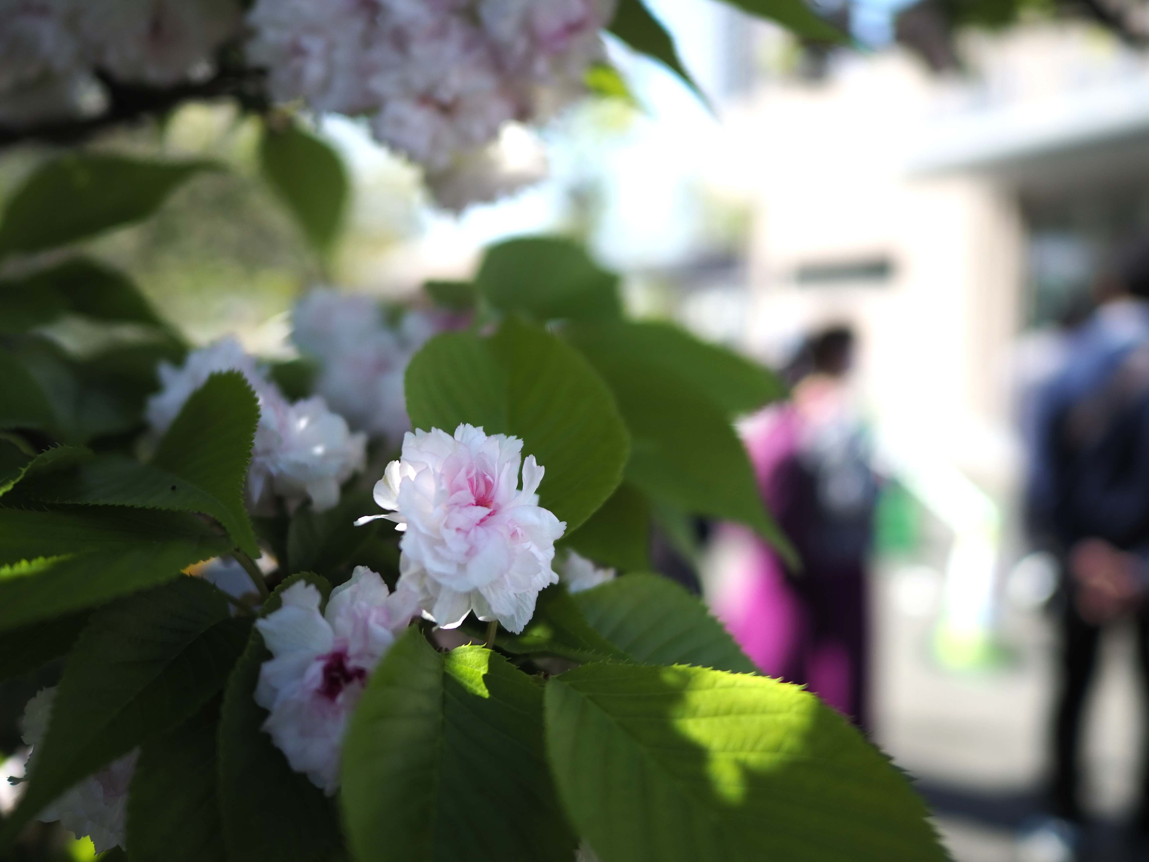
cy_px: 431
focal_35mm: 30
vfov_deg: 46.8
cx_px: 574
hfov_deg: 60.0
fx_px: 996
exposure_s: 1/1000
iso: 200
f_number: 1.7
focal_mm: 15
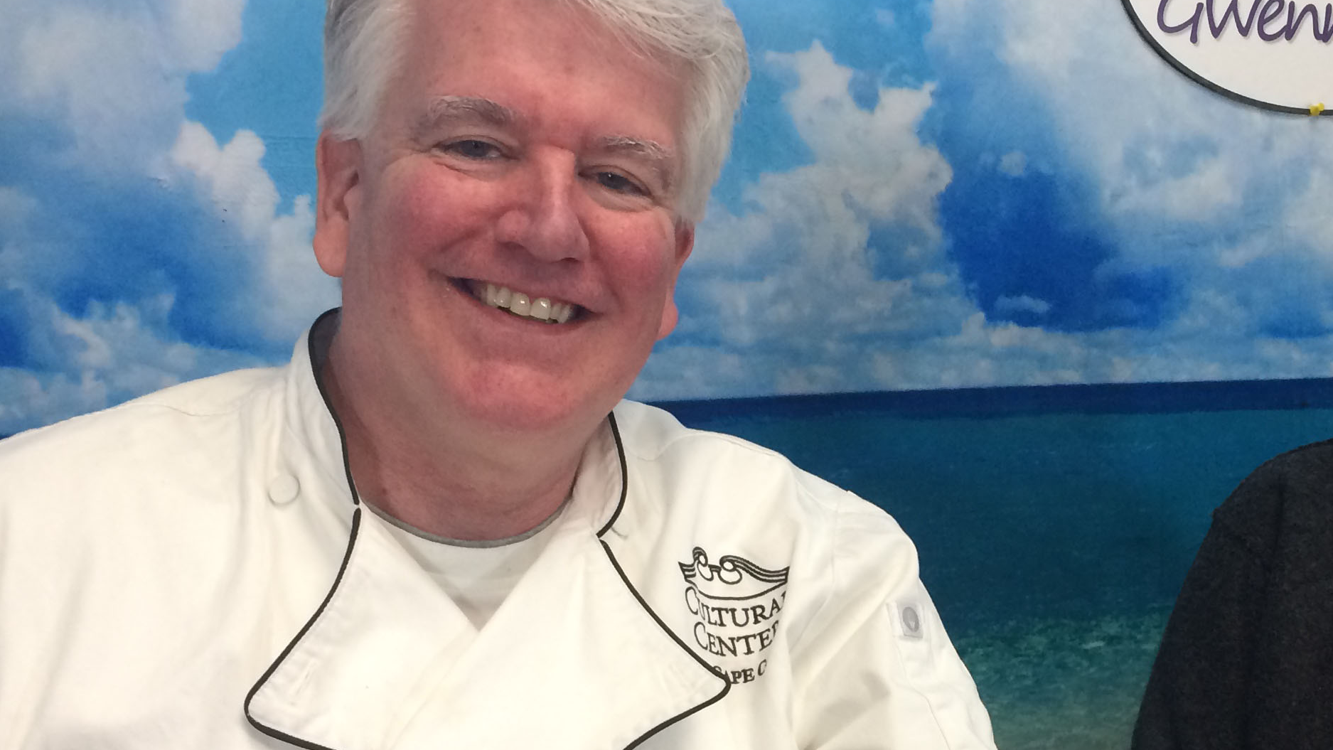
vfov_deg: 21.7
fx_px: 1944
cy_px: 553
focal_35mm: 55
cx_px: 995
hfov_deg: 37.0
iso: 125
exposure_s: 1/30
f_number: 2.2
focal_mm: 4.15
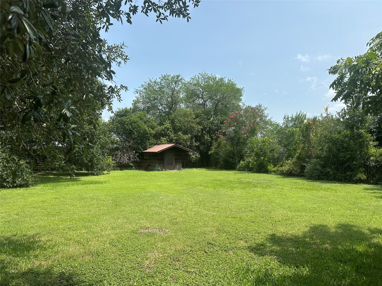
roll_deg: +0.0
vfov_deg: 56.8
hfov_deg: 71.6
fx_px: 265
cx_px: 191
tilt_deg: +0.3
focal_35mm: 24
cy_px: 143
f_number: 1.78
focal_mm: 6.86
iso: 80
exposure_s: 1/4545
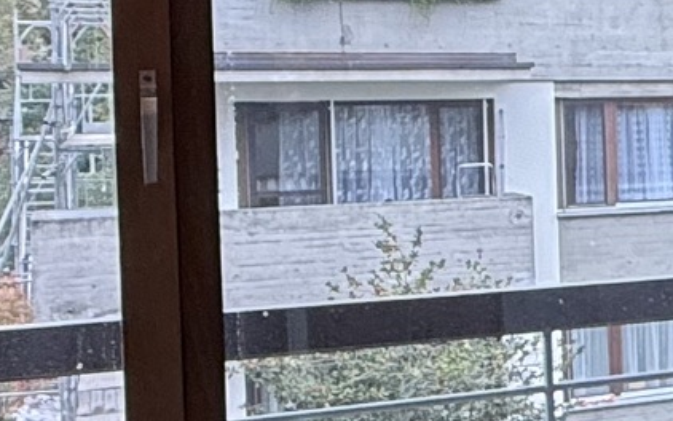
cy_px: 140
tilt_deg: -1.9
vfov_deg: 14.5
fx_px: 1651
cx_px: 1403
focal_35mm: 90
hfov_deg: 16.5
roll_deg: +0.5
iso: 160
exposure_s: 1/100
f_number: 2.2
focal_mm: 2.22
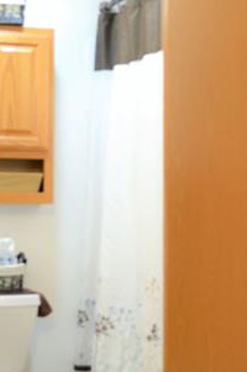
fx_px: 949
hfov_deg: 14.8
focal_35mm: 92
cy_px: 199
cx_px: 136
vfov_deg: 22.2
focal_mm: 24
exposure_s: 1/10
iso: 400
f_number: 4
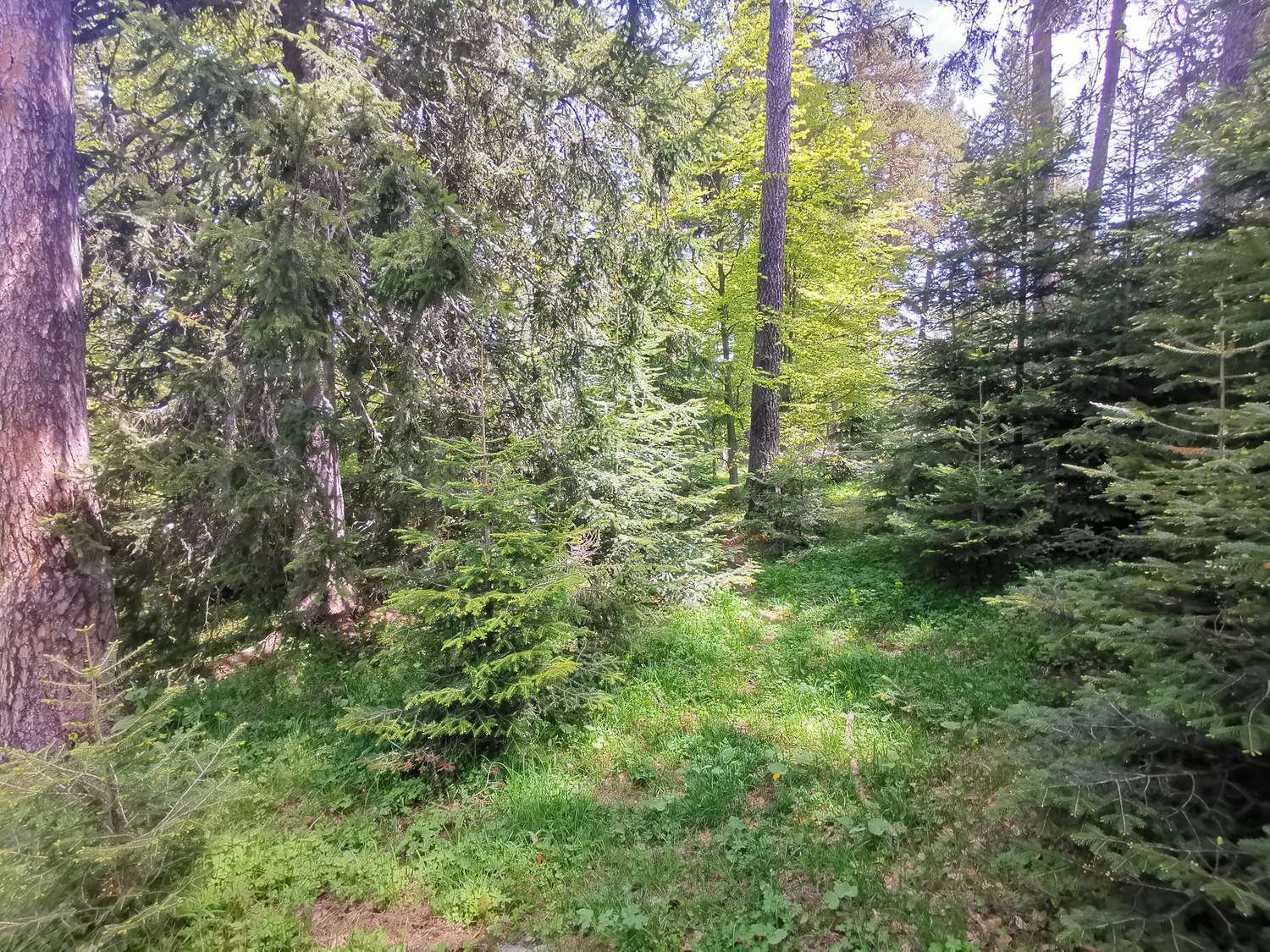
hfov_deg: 91.0
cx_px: 635
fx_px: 624
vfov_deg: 74.7
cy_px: 476
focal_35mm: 17
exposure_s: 1/141
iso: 50
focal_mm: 2.23
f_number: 2.2
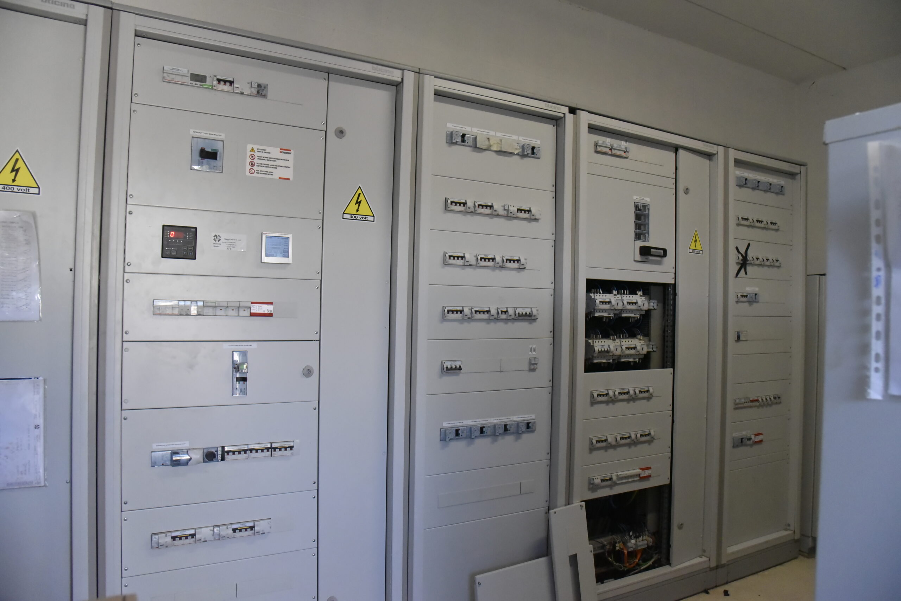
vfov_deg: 53.2
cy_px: 300
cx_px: 450
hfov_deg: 73.7
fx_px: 601
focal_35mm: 24
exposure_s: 1/800
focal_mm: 24
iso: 6400
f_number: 7.1
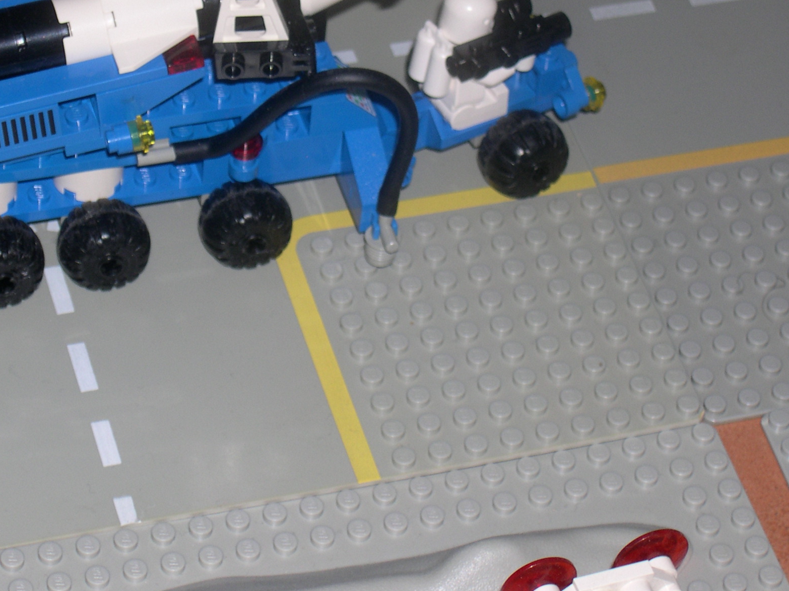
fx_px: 3373
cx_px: 245
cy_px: 187
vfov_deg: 10.0
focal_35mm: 148
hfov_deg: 13.3
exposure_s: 1/60
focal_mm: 21.6
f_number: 4.8
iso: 100
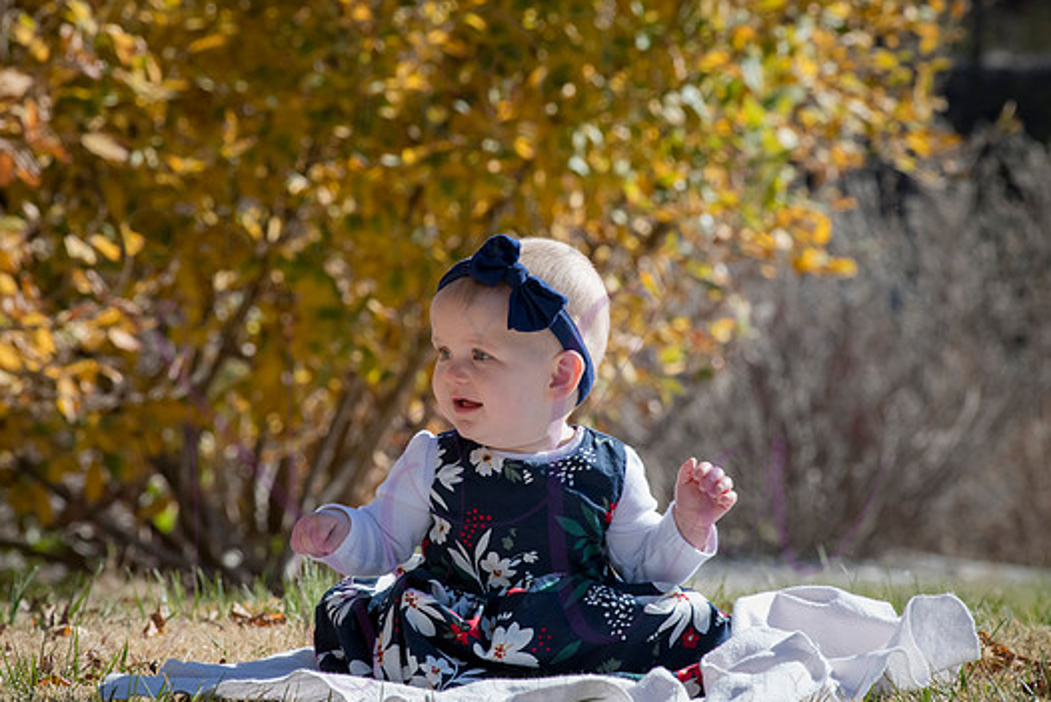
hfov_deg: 12.0
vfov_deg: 8.0
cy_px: 329
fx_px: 4993
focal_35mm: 171
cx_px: 492
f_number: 10
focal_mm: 155
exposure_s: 1/400
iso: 400
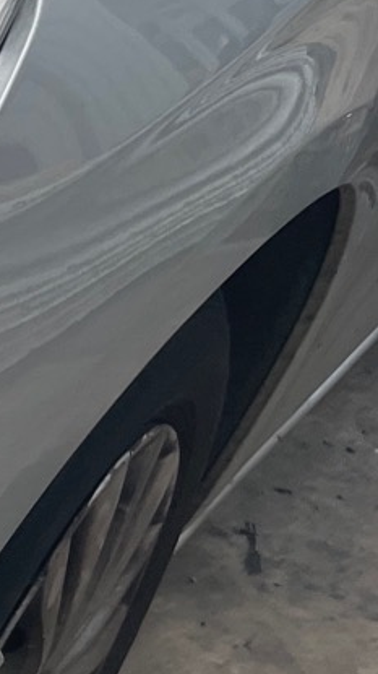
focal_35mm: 123
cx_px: -965
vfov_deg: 17.4
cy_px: 372
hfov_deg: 7.7
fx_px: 2195
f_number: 1.6
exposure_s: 1/5556
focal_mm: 4.2
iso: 32
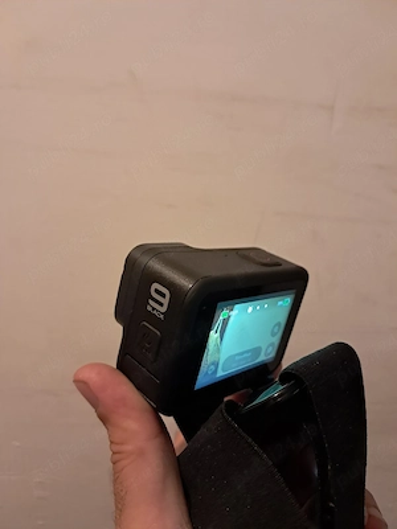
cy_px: 264
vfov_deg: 65.3
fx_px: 413
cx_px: 198
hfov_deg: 51.4
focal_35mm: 27
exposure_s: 1/50
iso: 500
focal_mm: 4
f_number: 1.8
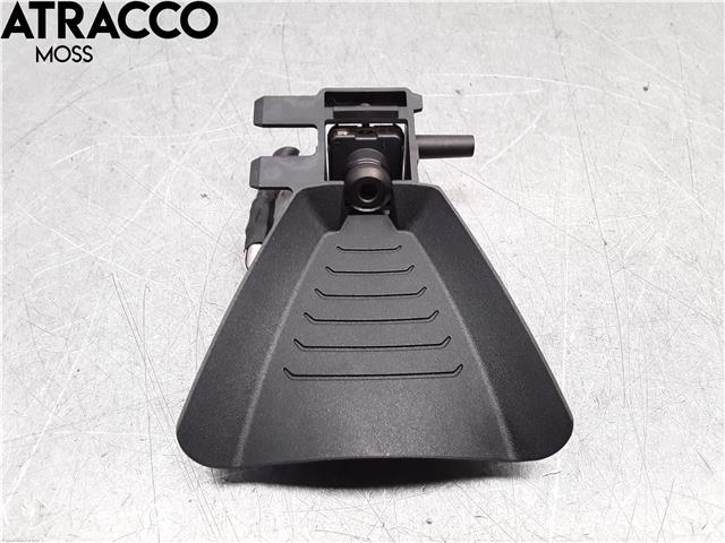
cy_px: 272
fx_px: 586
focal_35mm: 28
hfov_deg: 63.4
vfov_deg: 49.7
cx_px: 362
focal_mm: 2.91
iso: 64
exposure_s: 1/50
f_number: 1.9
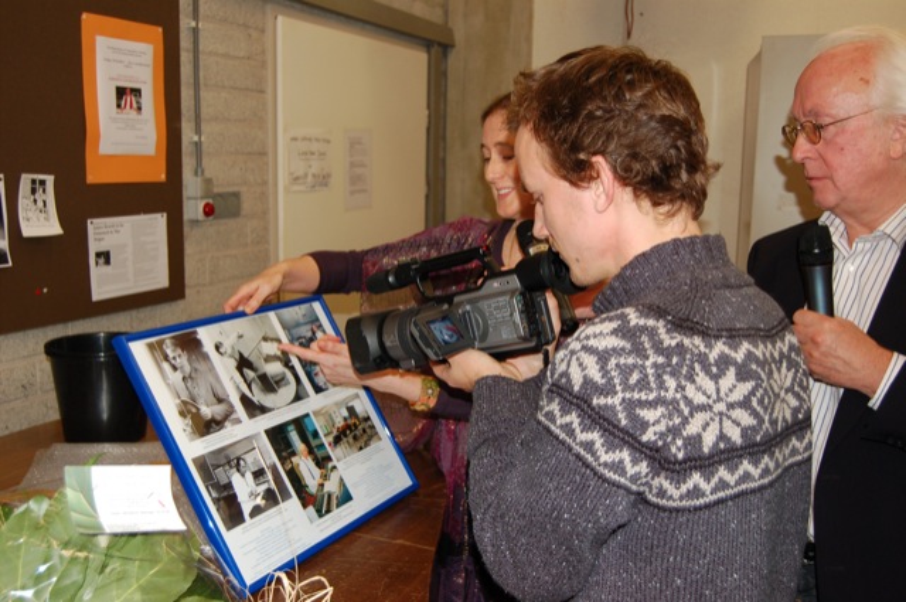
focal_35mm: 36
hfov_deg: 53.2
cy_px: 301
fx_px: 905
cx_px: 453
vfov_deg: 36.8
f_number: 4
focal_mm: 24
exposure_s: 1/60
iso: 400
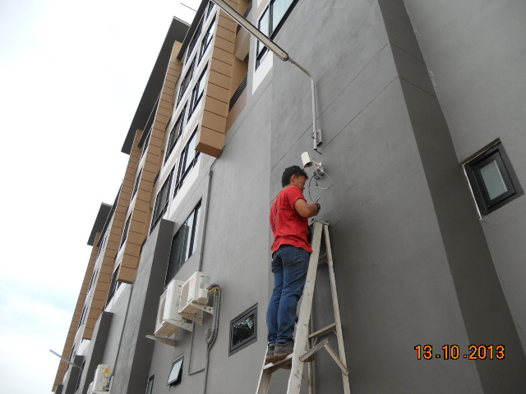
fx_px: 410
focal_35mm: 27
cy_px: 197
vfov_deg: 51.4
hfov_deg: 65.3
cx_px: 263
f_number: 3.2
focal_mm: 4.9
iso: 80
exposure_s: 1/500
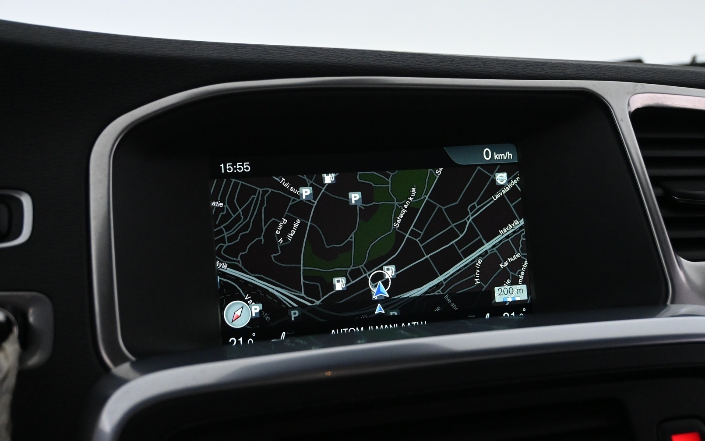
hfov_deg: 48.5
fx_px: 783
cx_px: 352
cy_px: 230
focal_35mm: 41
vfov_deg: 31.4
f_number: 5
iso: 3200
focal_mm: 26.5
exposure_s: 1/100
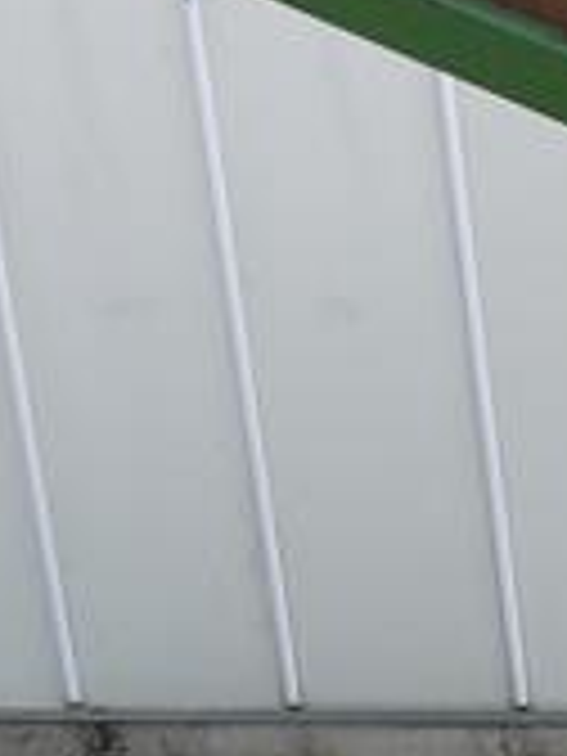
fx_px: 2664
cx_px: 1282
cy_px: 657
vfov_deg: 16.0
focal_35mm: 122
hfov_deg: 10.7
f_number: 5.6
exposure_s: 1/250
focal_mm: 16
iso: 100
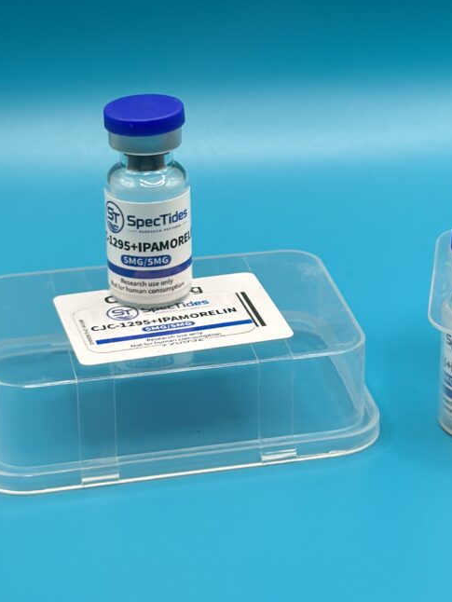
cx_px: 372
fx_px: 1722
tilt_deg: -21.5
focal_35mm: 99
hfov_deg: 14.8
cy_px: 172
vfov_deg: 19.7
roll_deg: -1.8
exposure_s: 1/368
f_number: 1.78
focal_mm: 6.86
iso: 80
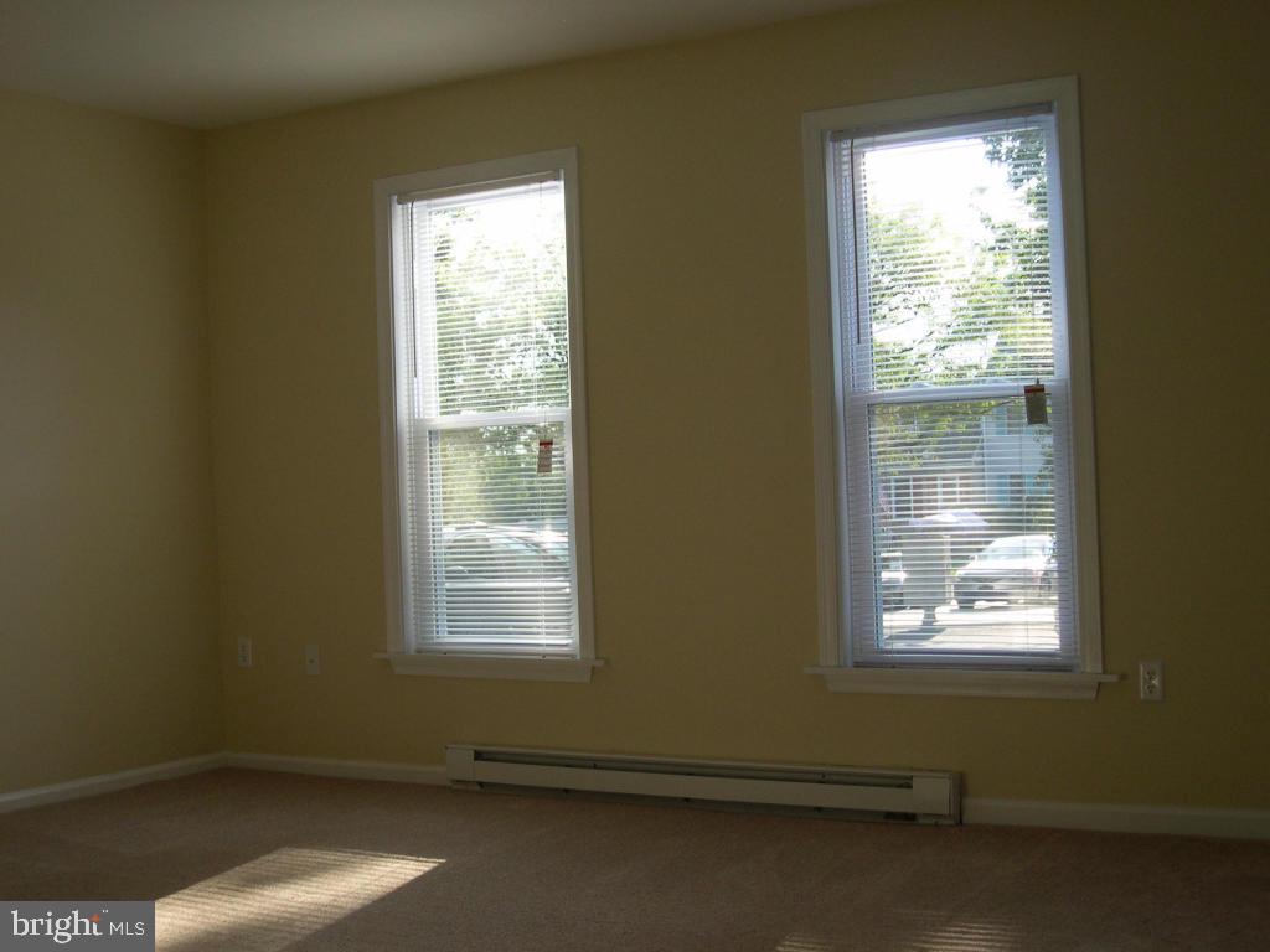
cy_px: 476
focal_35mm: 42
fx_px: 1541
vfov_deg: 34.3
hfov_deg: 44.8
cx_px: 635
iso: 100
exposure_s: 1/139
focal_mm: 9
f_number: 2.9
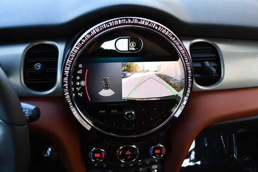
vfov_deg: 36.9
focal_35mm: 36
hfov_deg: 53.1
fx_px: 258
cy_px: 86
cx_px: 129
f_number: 3.5
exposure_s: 1/250
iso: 720
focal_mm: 18
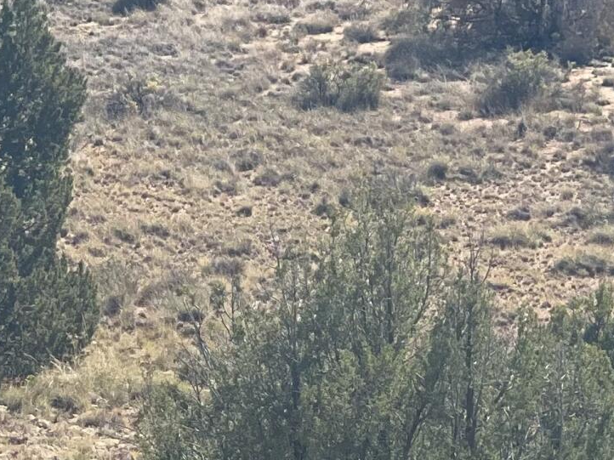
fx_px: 4717
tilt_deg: -9.6
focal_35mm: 266
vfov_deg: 5.6
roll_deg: +1.0
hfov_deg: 7.4
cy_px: 111
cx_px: 395
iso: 32
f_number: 2.2
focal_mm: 7.5
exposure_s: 1/1024
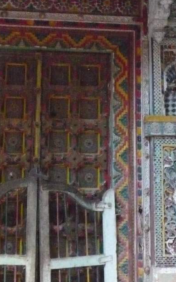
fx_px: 676
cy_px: 57
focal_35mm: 88
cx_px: 64
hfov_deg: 14.8
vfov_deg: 23.2
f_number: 3.8
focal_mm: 6.3
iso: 1600
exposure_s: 1/50
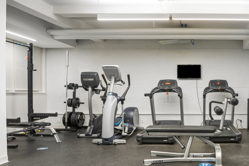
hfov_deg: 54.9
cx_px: 209
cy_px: 93
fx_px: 214
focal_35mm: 31
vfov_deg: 42.3
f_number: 8
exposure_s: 1/1.67
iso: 100
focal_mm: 17
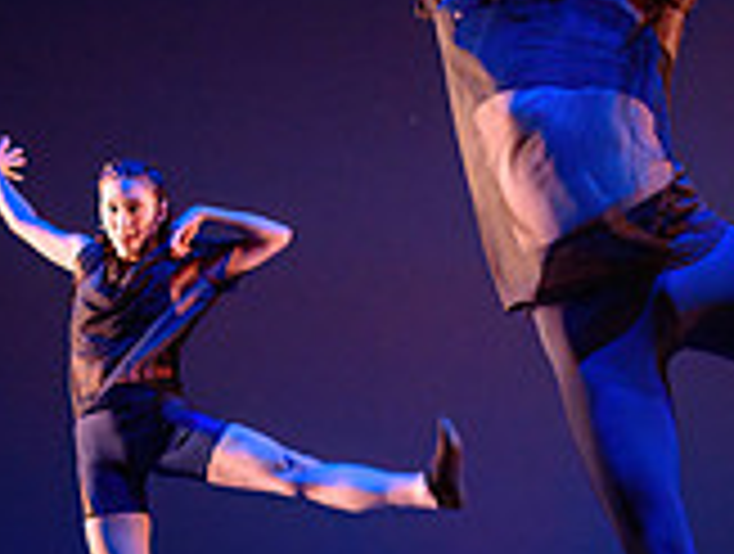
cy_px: 496
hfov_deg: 20.9
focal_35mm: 92
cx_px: 616
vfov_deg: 15.9
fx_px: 1955
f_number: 1.4
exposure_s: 1/200
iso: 1600
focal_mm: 24
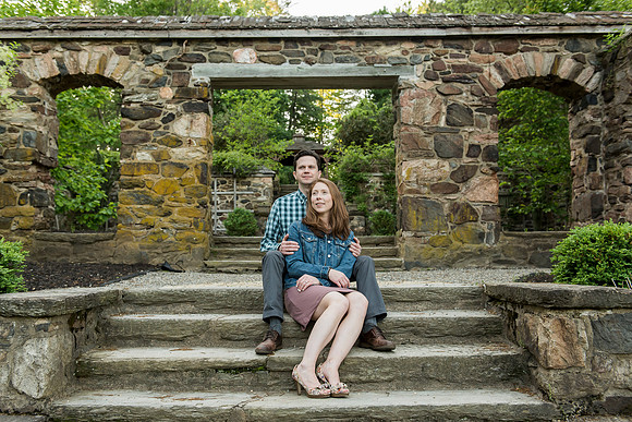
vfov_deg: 40.0
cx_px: 308
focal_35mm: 33
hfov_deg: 57.2
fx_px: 579
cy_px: 207
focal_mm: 32
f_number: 4
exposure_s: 1/160
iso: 800
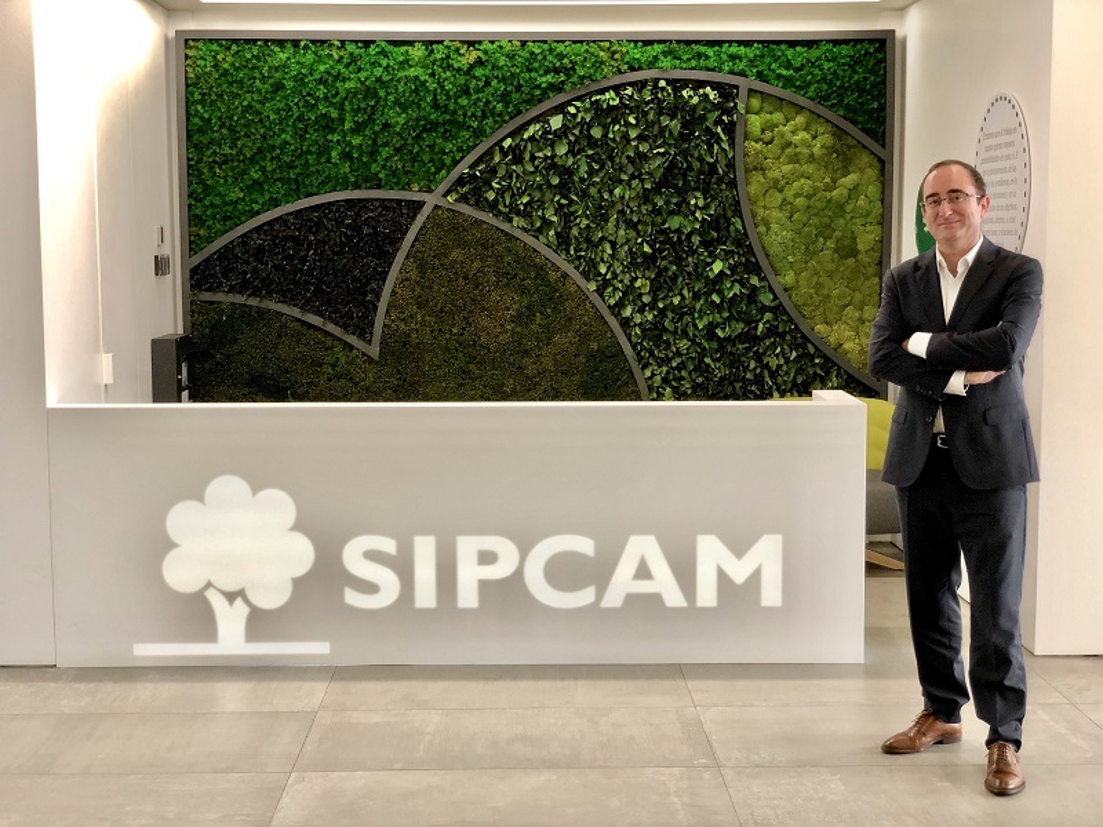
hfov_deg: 36.8
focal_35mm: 52
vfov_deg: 28.0
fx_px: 1657
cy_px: 414
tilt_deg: -5.7
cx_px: 552
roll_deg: +0.6
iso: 100
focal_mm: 6
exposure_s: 1/33
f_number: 2.4
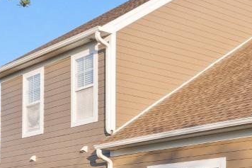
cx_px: 156
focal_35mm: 82
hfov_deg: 24.7
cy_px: 203
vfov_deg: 16.0
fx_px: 574
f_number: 4.8
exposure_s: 1/80
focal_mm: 12
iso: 100
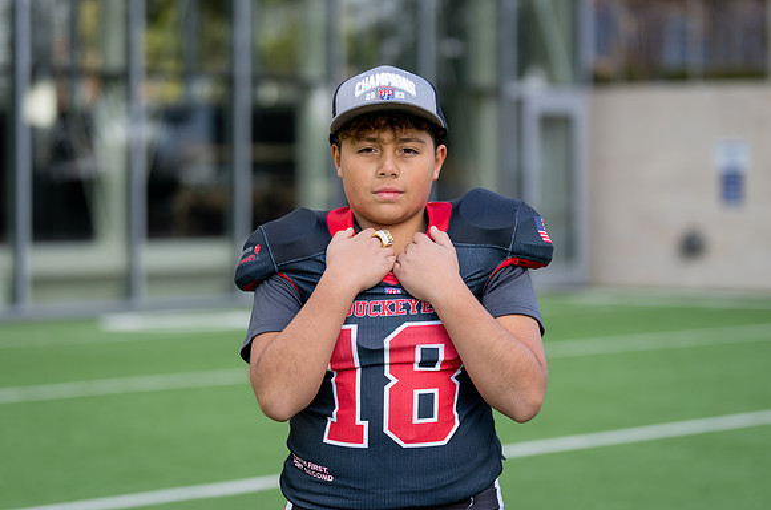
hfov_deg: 16.7
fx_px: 2624
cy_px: 242
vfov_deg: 11.1
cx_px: 380
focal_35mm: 123
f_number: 2.8
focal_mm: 101
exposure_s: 1/400
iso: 100
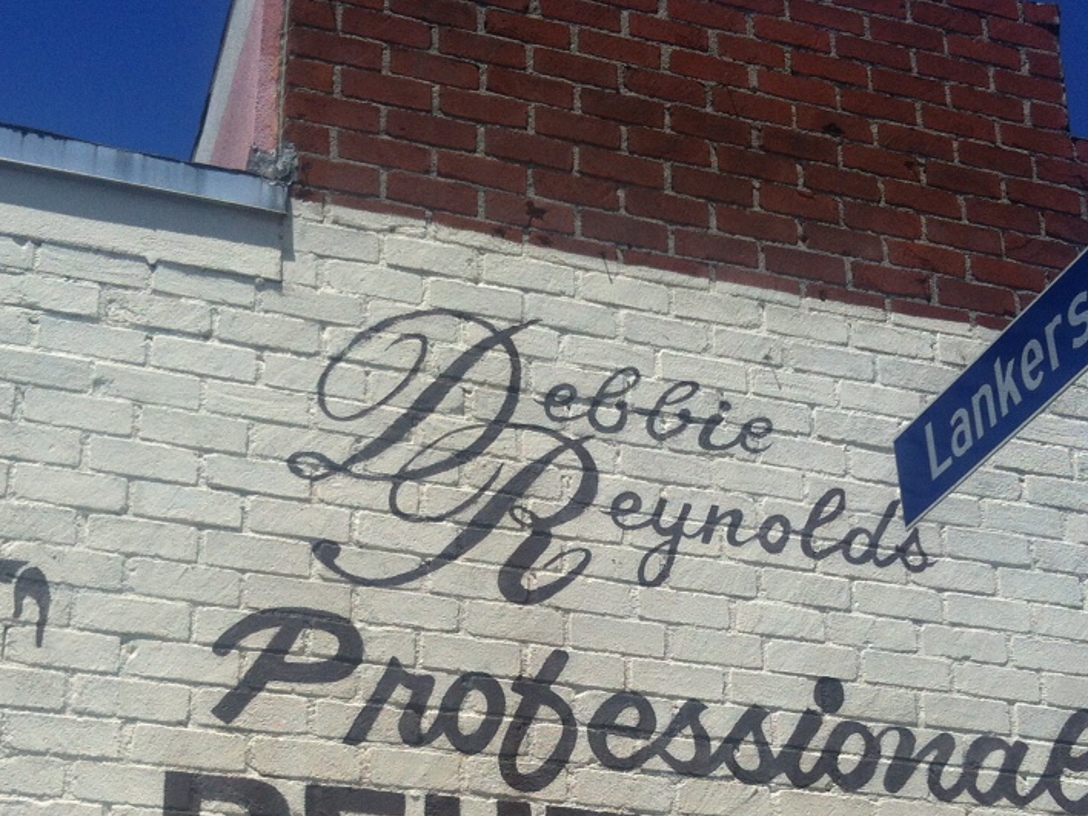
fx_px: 2012
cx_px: 501
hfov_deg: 30.3
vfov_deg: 22.5
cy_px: 701
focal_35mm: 64
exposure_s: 1/2742
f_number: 2.8
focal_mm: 3.85
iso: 80
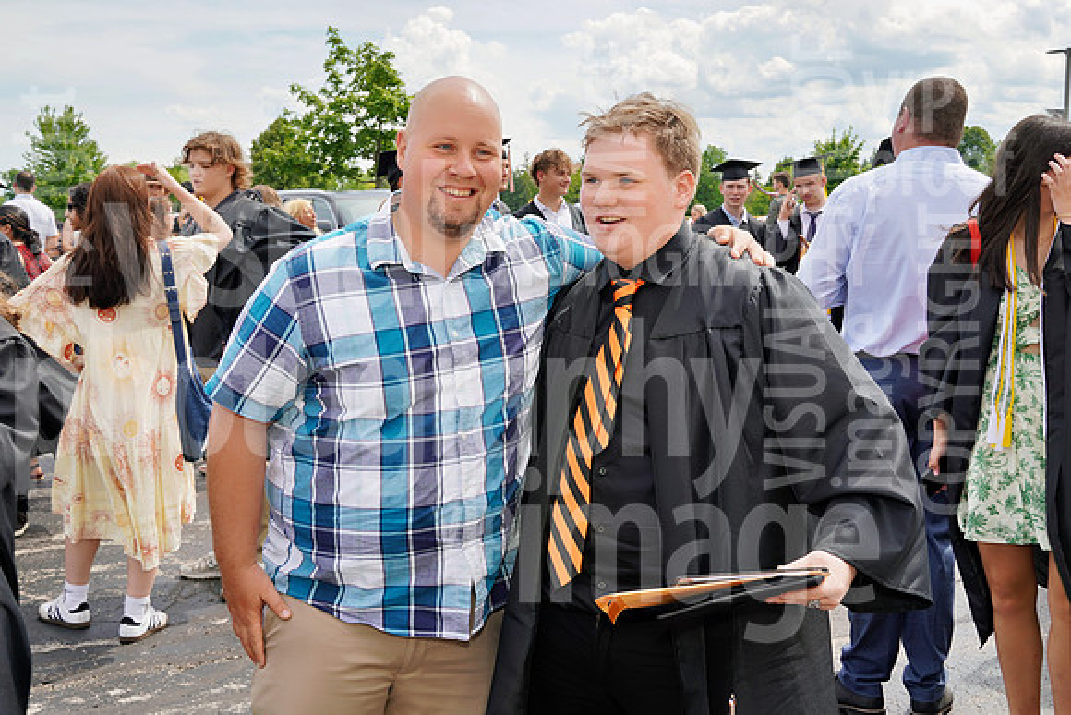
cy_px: 358
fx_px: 1473
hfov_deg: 40.0
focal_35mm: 50
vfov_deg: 27.3
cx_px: 536
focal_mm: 33
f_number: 8
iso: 100
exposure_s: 1/160
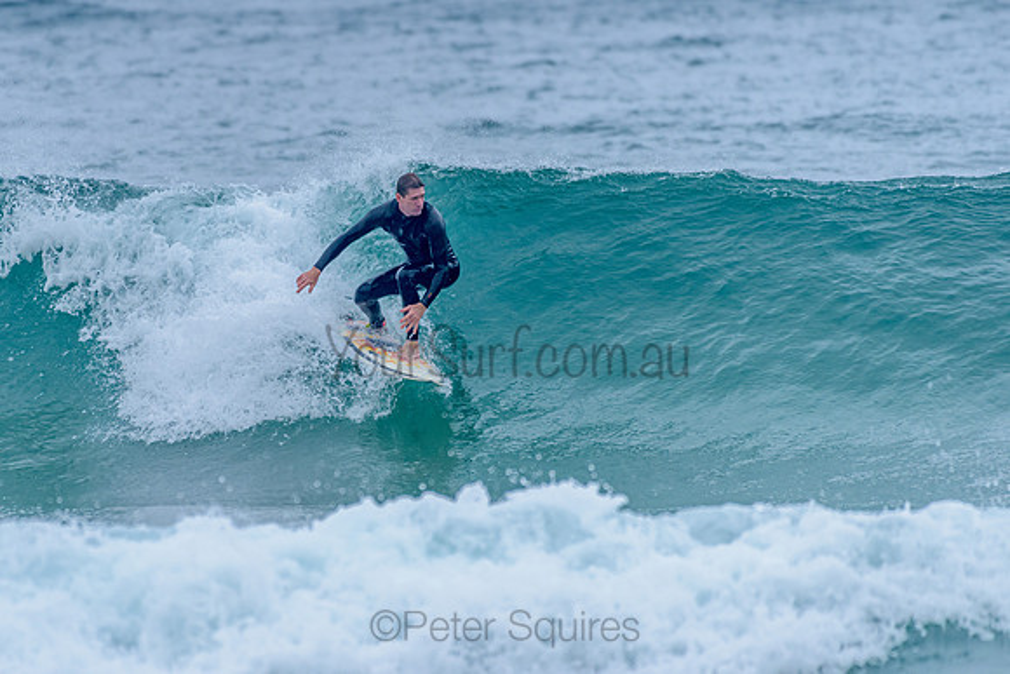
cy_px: 267
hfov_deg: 3.3
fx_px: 17615
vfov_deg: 2.2
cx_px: 401
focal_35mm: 628
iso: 800
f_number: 5.6
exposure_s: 1/2000
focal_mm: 500
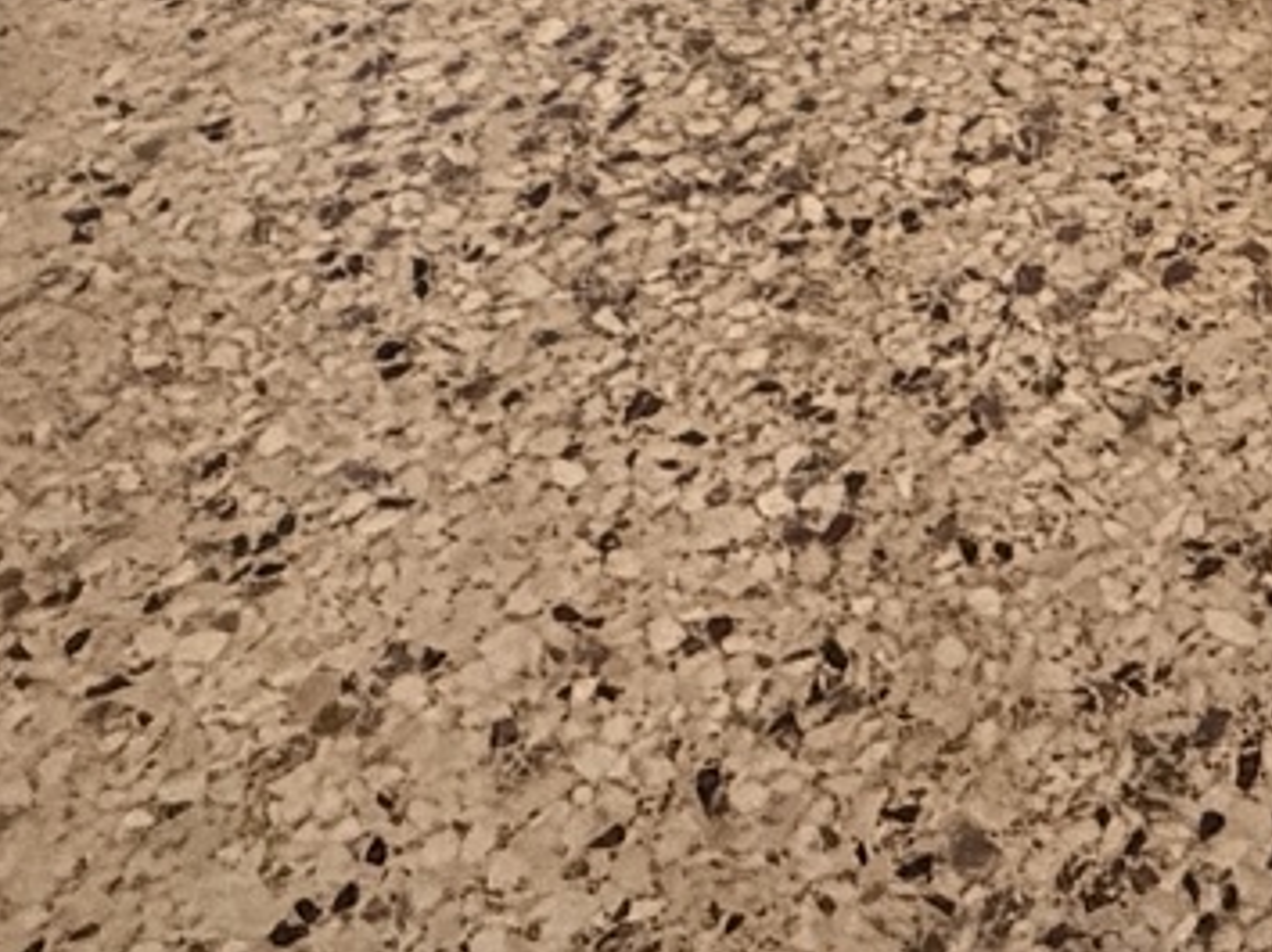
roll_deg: -1.6
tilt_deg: -5.9
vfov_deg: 13.1
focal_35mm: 76
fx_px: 2791
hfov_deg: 23.1
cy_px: -1484
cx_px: 1599
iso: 500
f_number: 2.2
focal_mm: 2.22
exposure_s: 1/50
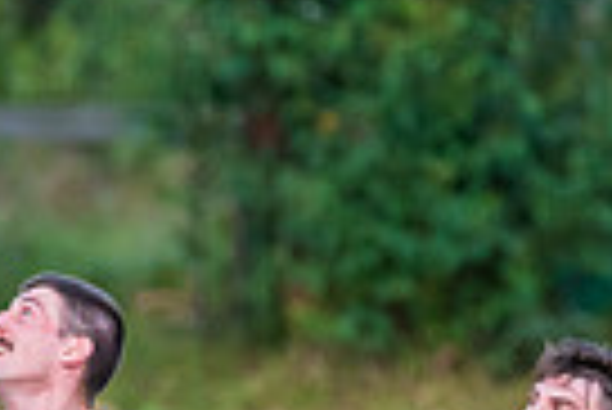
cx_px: 26
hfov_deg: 1.1
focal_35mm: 1906
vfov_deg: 0.7
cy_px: 623
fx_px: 32436
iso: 800
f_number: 6
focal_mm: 420
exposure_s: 1/1250
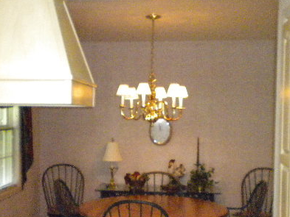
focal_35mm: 57
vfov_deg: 25.5
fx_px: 478
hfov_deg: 33.7
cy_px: 143
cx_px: 128
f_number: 3.1
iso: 1600
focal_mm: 6.3
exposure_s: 1/108
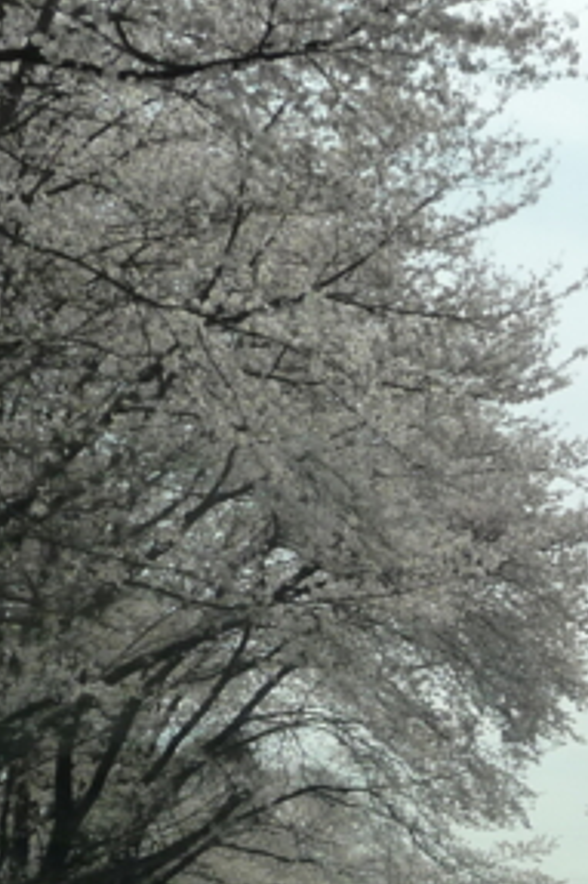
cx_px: 763
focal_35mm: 87
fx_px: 2134
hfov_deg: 15.0
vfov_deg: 23.2
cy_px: 628
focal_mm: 5
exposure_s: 1/400
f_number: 8
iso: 160
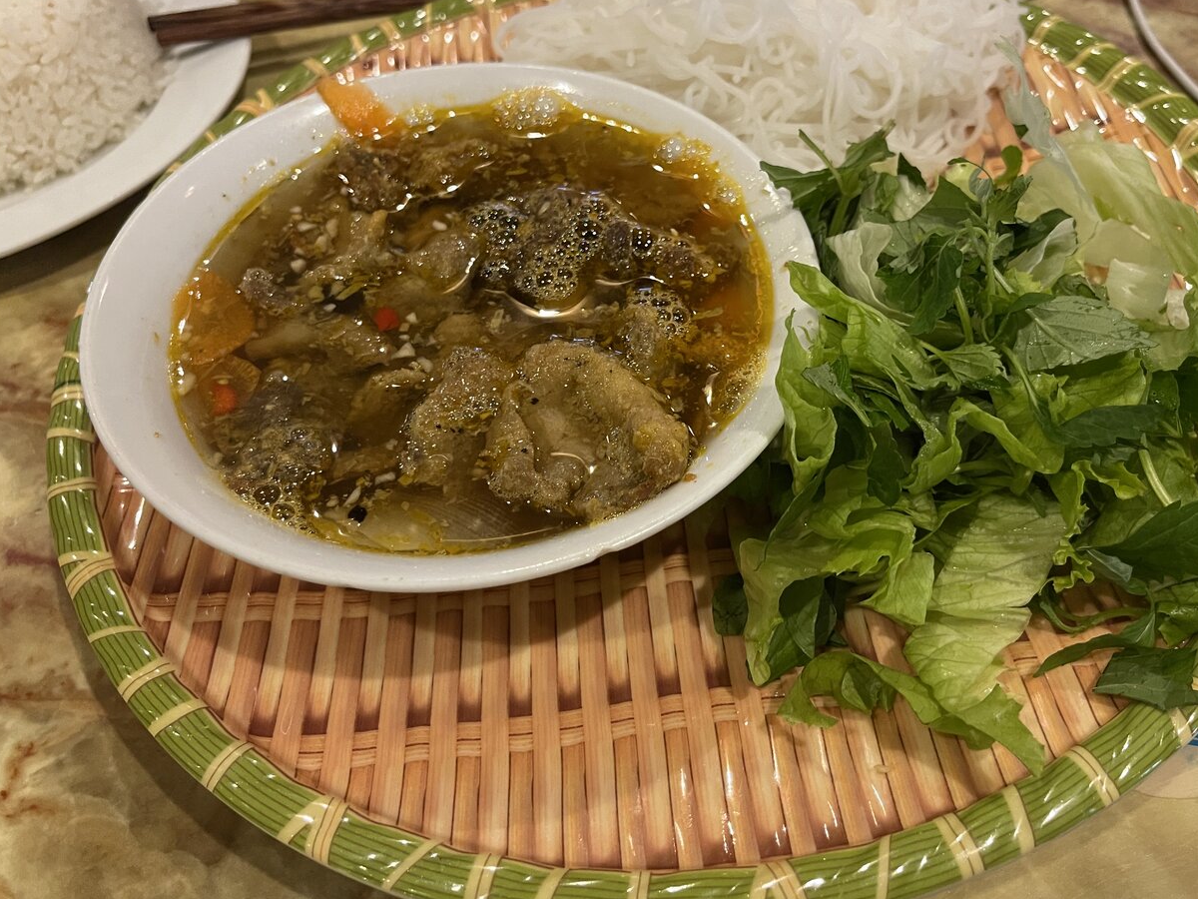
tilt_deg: -52.7
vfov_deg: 46.6
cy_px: 370
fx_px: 1038
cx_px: 666
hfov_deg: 59.8
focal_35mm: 30
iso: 400
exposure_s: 1/50
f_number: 1.6
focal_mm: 5.1
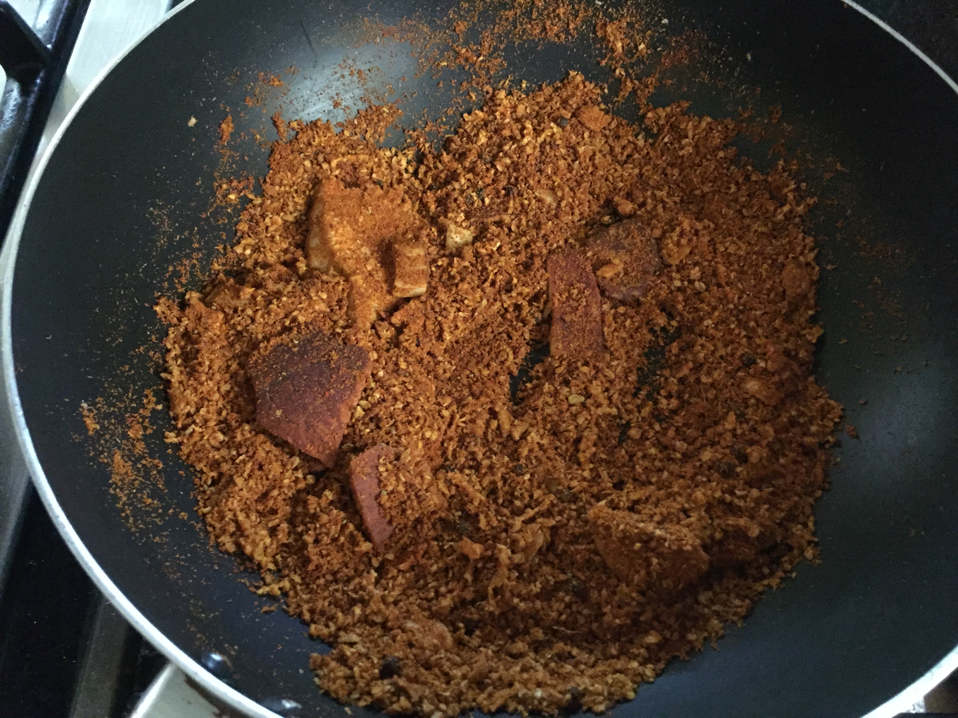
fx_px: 803
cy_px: 359
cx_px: 479
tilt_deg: -60.2
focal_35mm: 29
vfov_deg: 48.2
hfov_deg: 61.7
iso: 1000
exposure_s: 1/17
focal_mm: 4.15
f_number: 2.2
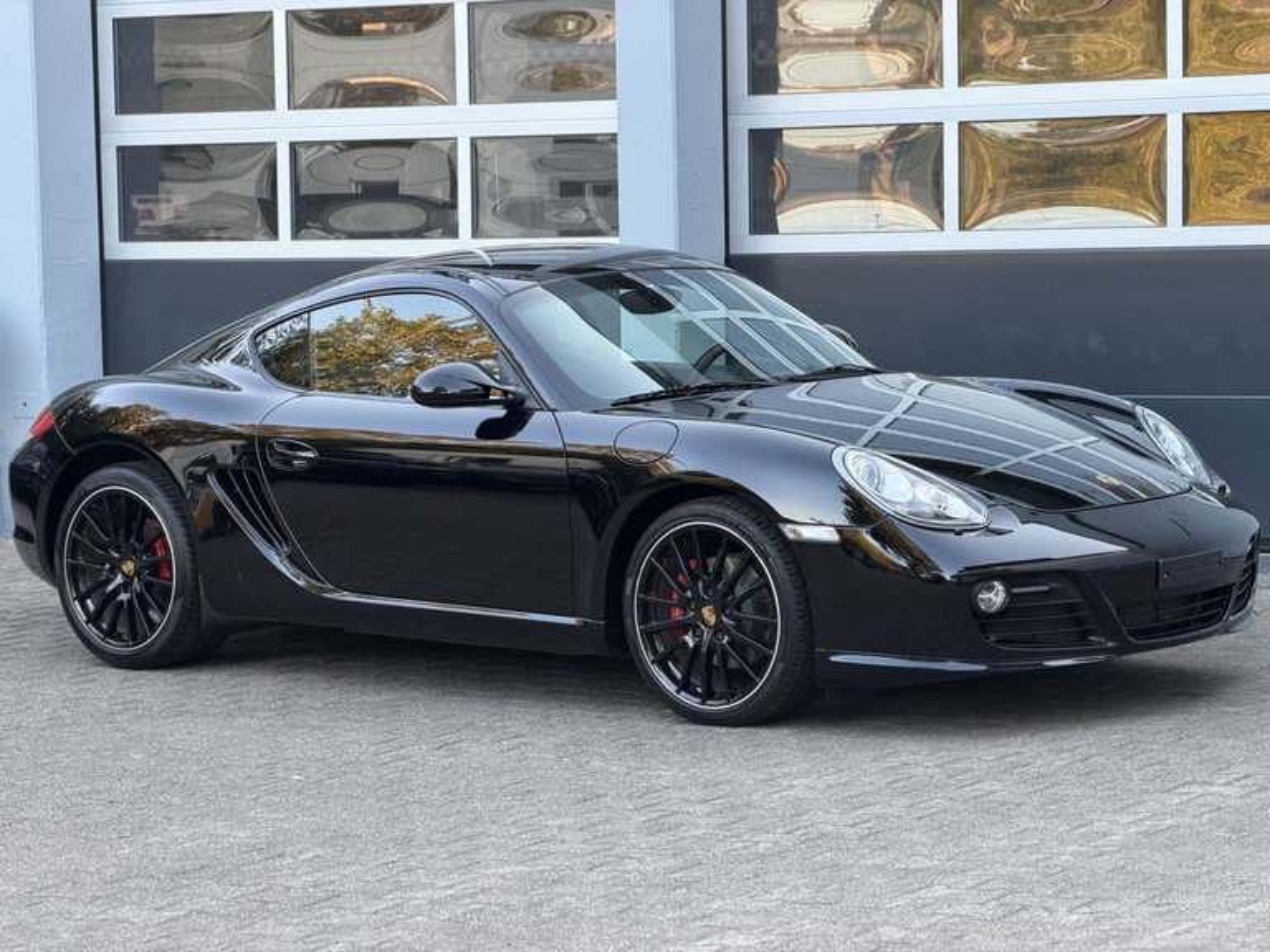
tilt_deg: -3.8
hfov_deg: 19.6
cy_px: 476
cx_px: 635
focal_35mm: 100
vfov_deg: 14.8
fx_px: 3669
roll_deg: +1.3
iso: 250
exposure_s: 1/121
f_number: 2.8
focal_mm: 16.89
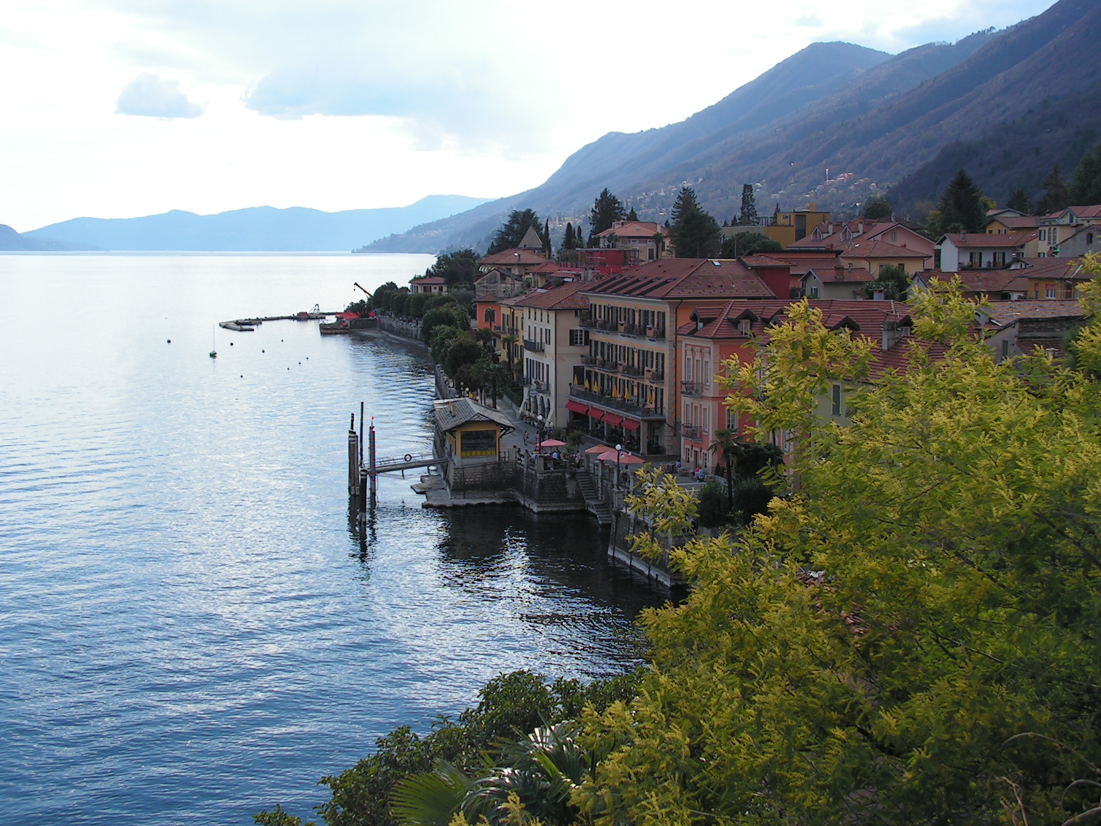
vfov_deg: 29.1
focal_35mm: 50
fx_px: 1590
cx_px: 550
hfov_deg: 38.2
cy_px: 413
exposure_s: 1/640
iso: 64
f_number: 3.2
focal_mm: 8.4
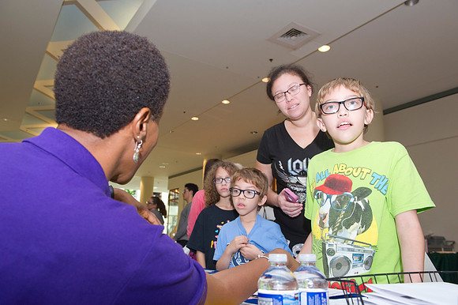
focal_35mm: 29
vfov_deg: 44.9
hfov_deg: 63.7
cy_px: 152
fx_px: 369
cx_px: 229
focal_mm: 29
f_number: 6.3
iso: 1250
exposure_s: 1/250
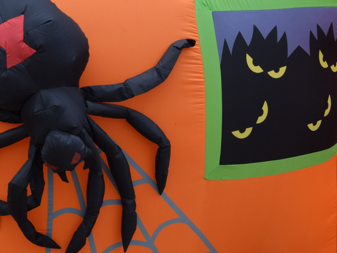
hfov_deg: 14.9
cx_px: 213
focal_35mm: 133
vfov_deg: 11.2
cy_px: 198
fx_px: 1290
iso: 320
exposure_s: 1/250
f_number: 8
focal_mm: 29
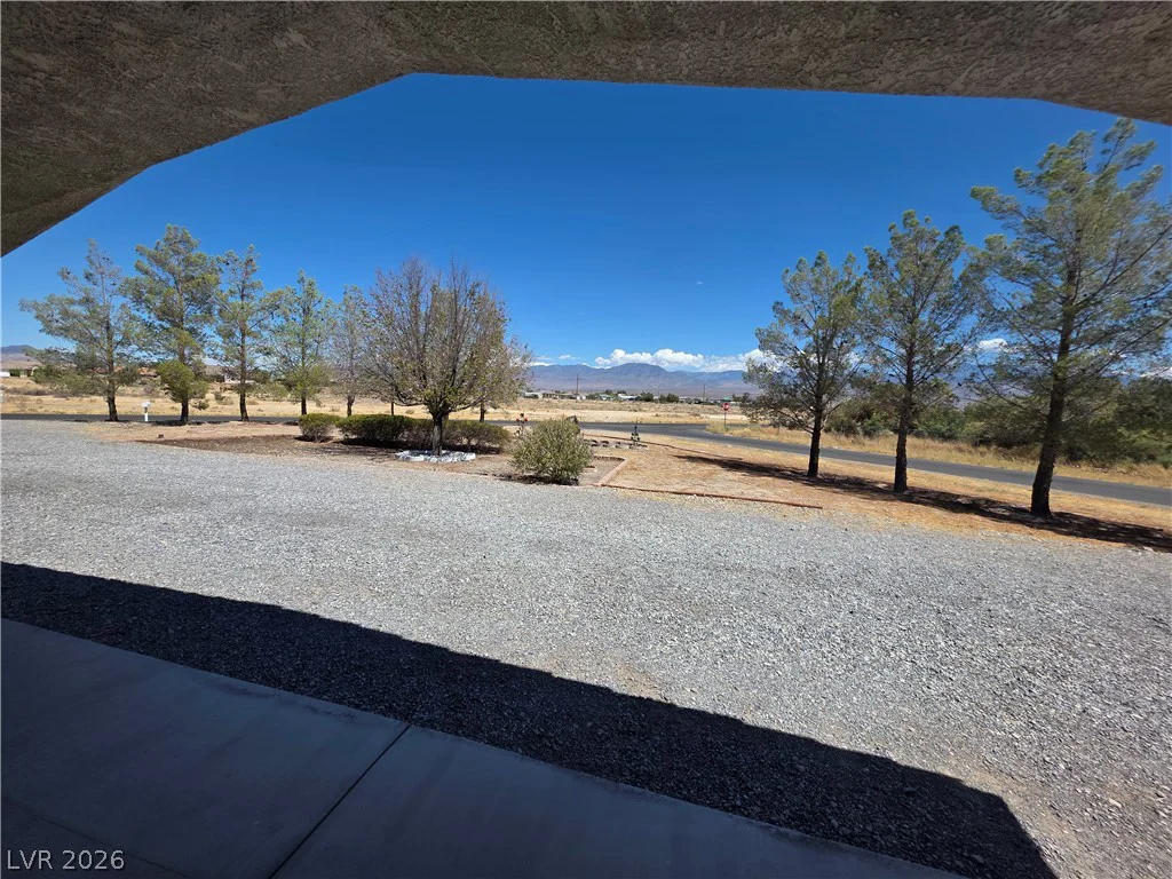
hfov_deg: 106.2
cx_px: 586
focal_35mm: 13
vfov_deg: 89.9
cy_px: 440
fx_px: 440
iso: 40
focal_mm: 2.2
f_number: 1.9
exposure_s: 1/2593
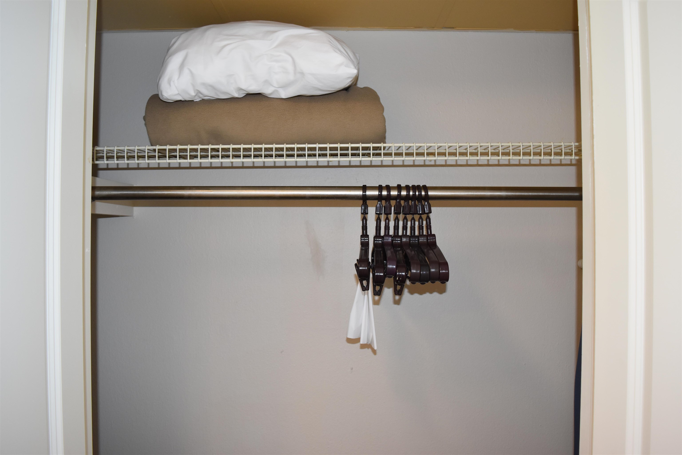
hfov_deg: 67.4
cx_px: 341
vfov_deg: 47.9
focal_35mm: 27
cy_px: 228
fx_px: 511
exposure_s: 1/80
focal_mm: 18
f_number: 4.5
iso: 800
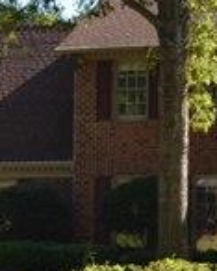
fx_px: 1283
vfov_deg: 12.0
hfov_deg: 9.6
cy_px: 62
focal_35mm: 160
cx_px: 206
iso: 100
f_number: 5
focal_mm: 26
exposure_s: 1/200
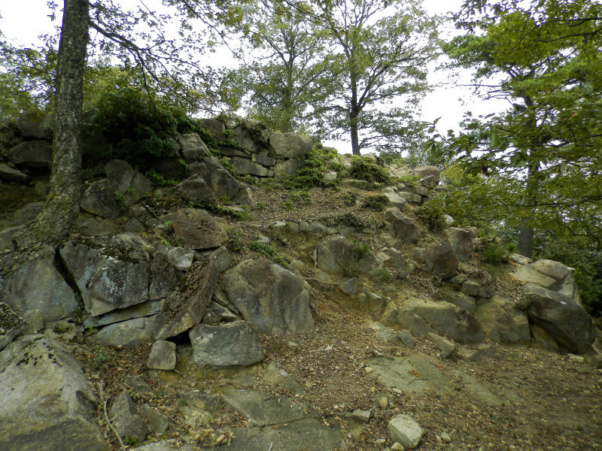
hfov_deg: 69.4
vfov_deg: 54.9
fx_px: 435
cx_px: 301
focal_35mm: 25
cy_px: 226
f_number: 3.1
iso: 80
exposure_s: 1/160
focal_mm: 4.5
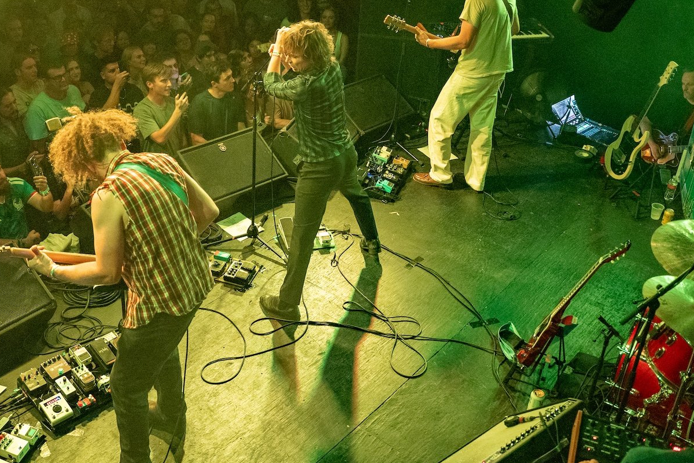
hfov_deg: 47.6
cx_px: 228
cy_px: 125
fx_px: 771
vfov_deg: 32.9
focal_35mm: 40
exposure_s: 1/125
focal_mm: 24
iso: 8000
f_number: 2.8
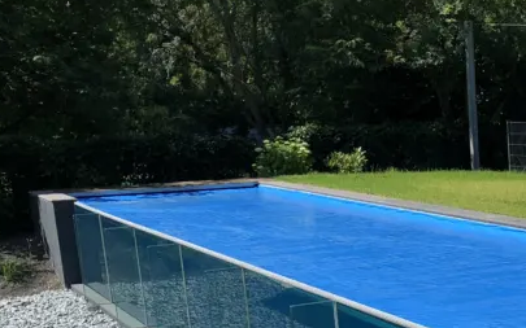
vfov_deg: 16.7
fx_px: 1075
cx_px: 609
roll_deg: +0.8
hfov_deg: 25.1
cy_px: 385
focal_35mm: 75
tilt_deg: -13.7
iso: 20
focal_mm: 3.99
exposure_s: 1/1779
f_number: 1.8
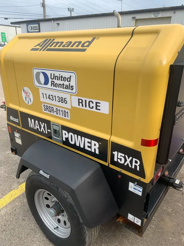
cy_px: 123
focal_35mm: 26
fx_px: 184
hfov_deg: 53.1
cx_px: 92
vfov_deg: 67.3
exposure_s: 1/802
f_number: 1.8
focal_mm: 4.25
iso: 25
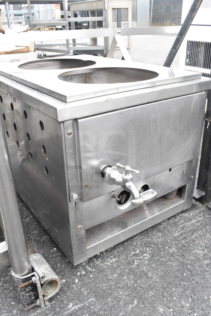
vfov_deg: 57.2
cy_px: 158
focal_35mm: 33
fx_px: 290
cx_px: 106
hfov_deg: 40.0
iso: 6400
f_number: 13
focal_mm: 22
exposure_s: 1/640
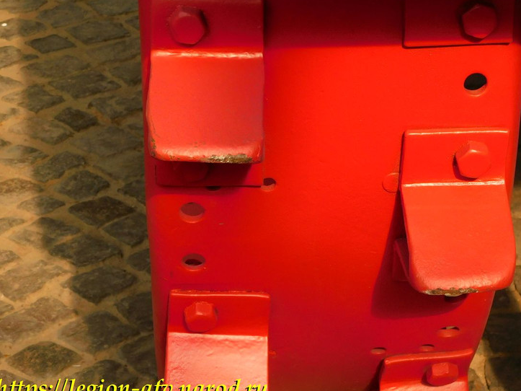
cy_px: 120
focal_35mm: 118
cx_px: 369
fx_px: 1776
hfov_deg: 16.6
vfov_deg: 12.5
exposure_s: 1/160
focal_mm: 14.2
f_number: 4.4
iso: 125
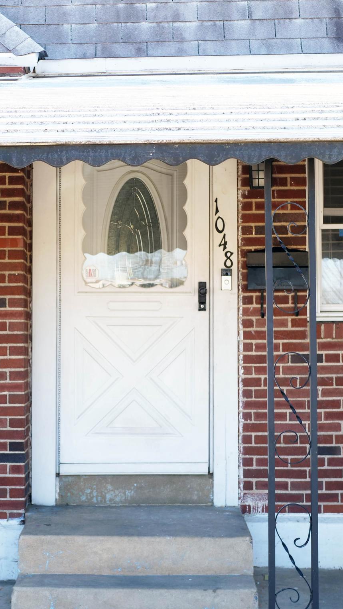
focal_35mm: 73
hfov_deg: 16.5
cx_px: 90
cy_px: 306
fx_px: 1180
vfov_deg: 29.0
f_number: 3.2
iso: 200
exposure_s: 1/320
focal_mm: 25
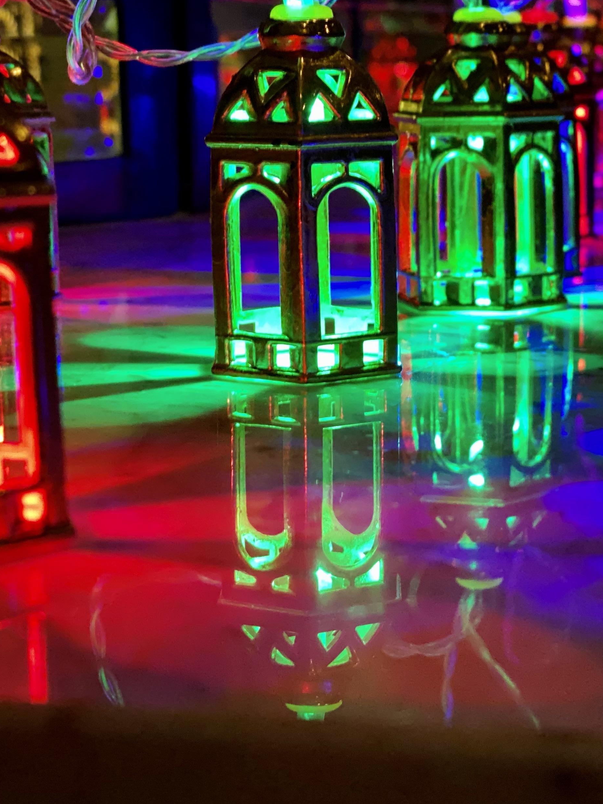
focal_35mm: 85
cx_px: 393
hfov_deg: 17.3
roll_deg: -0.3
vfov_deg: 23.0
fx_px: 1974
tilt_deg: -11.8
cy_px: 438
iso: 400
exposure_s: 1/15
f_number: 2
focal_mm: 6
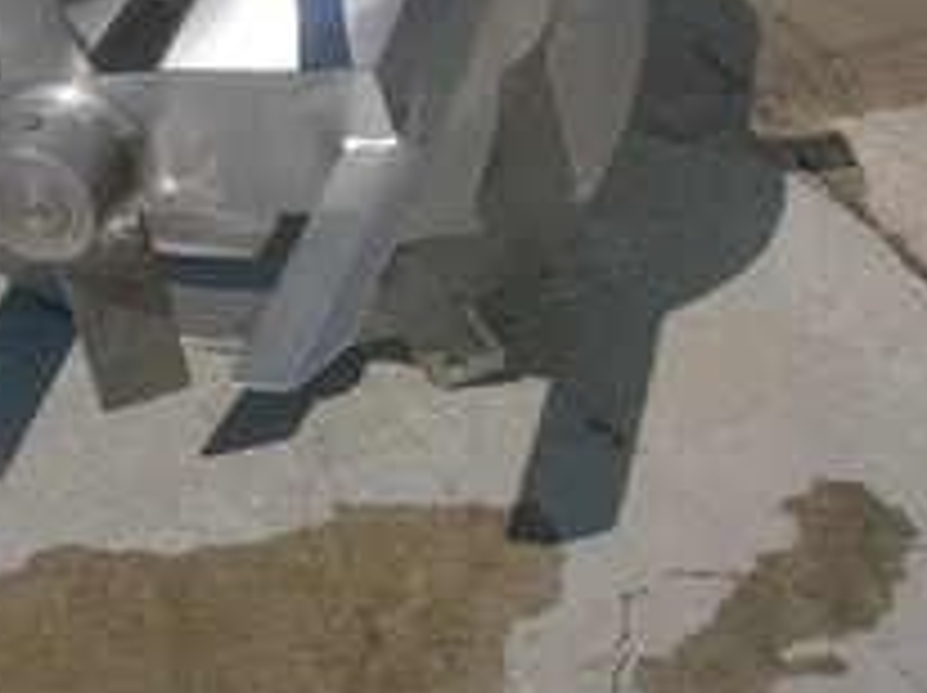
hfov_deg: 28.4
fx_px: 1765
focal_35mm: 66
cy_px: 191
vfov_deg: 22.0
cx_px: 108
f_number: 4.9
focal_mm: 5.7
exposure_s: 1/766
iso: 50
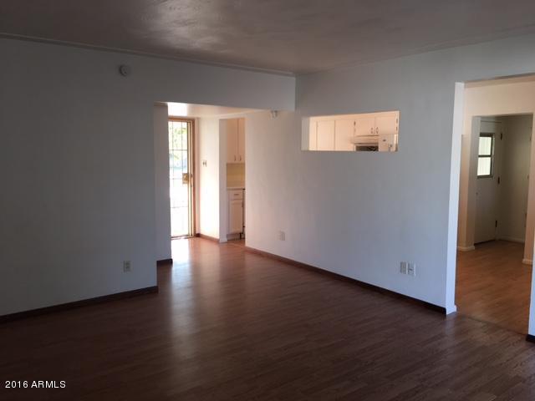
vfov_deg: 48.2
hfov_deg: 61.7
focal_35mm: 29
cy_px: 200
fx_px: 448
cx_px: 268
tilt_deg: -5.7
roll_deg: -0.5
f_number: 2.2
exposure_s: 1/40
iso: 25
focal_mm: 4.15
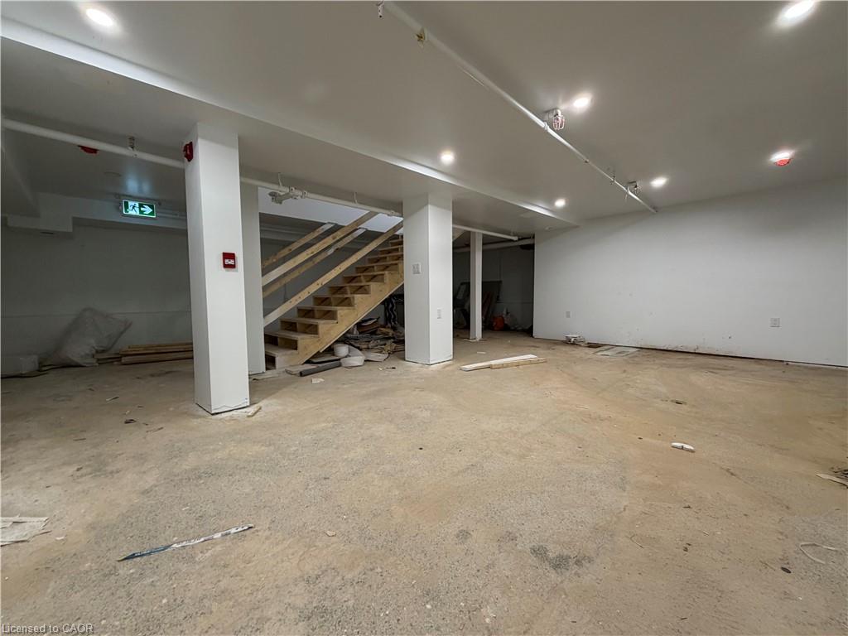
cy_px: 318
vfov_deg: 85.7
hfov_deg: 102.1
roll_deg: -0.3
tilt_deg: -2.3
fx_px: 343
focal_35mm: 14
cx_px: 424
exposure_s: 1/60
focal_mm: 2.22
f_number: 2.2
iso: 200
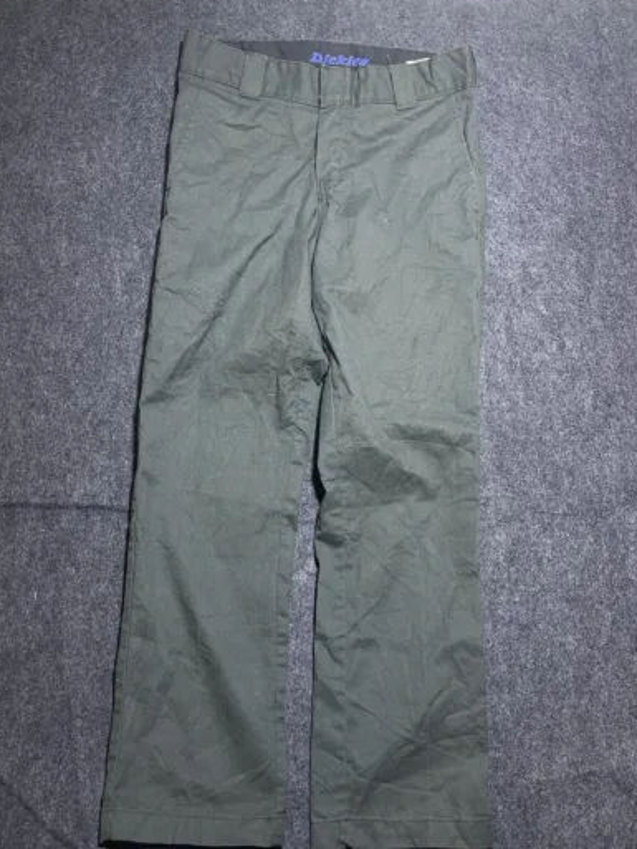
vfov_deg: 65.3
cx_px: 321
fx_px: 662
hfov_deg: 51.4
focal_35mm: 27
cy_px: 429
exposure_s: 1/50
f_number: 1.6
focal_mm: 4.2
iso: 125
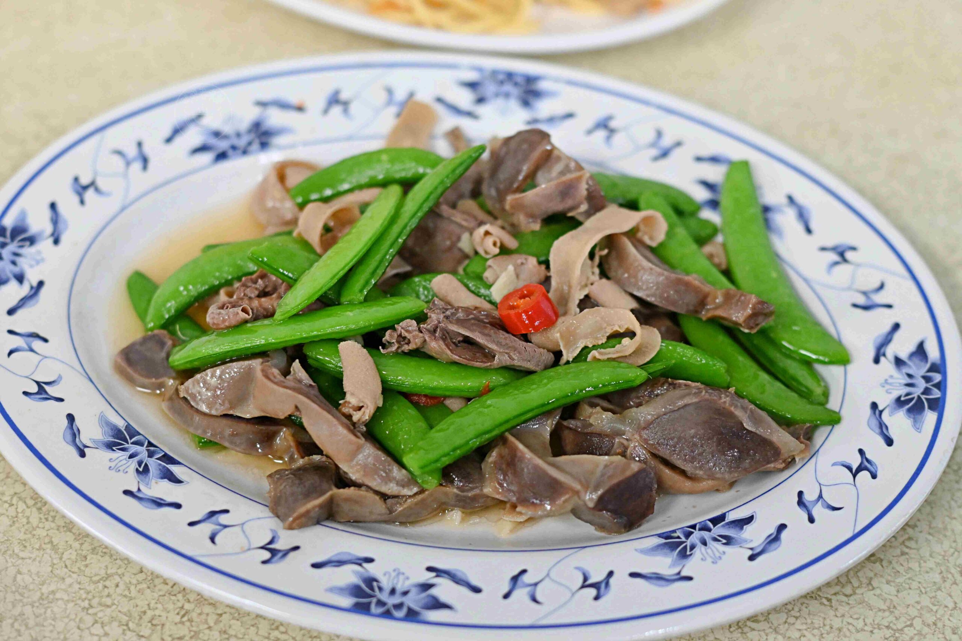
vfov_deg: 18.2
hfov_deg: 27.0
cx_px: 481
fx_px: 2004
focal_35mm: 75
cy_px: 320
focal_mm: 50
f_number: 2.2
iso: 1100
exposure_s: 1/200
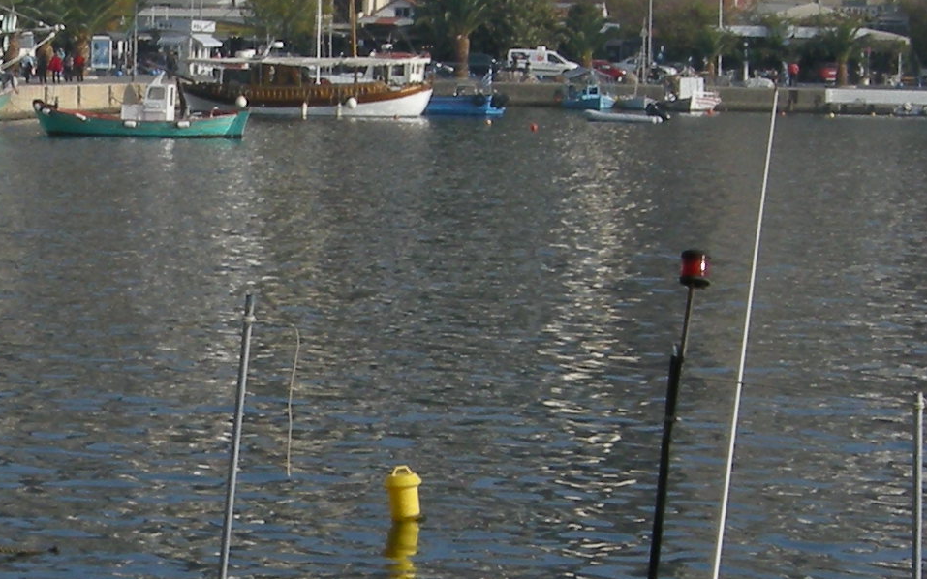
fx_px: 3916
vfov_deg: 8.4
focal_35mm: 155
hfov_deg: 13.4
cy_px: 571
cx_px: 80
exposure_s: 1/270
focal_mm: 7.5
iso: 64
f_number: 6.1
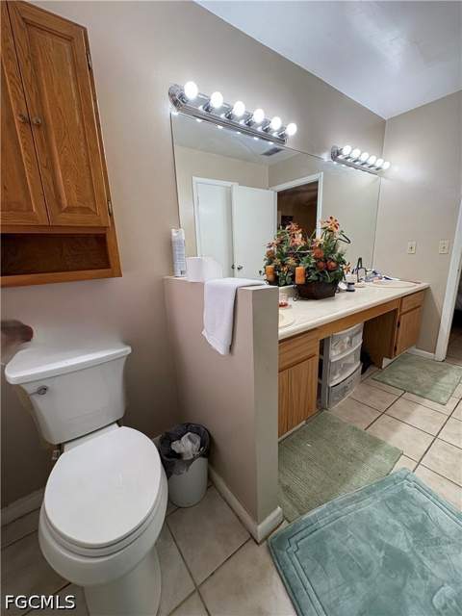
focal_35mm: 14
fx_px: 249
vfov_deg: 102.1
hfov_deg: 85.7
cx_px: 231
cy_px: 308
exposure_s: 1/120
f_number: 2.2
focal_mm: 2.22
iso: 100
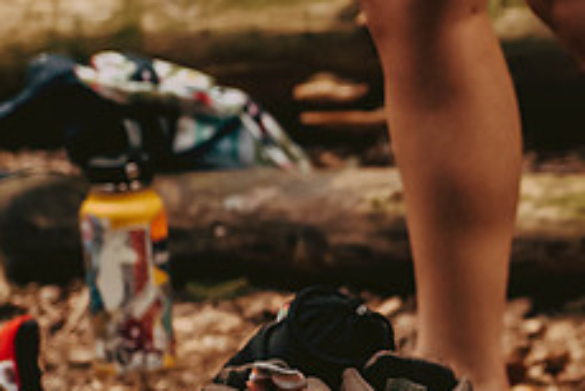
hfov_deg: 7.1
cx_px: 593
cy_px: 240
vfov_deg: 4.8
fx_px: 4702
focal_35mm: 289
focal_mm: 75
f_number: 2.8
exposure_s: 1/160
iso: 2500
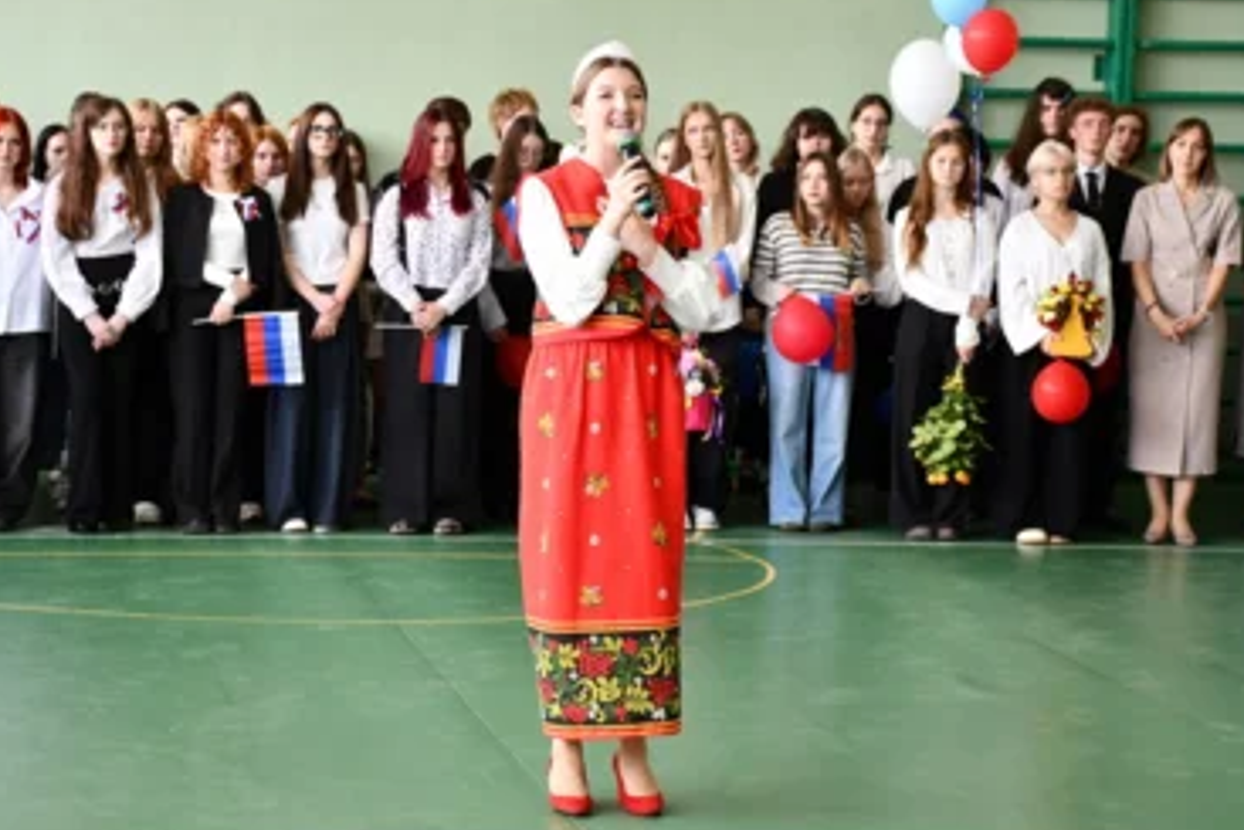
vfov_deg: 16.1
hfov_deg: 23.9
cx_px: 590
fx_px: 2938
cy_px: 401
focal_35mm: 85
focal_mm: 52
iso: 640
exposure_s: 1/160
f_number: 6.3
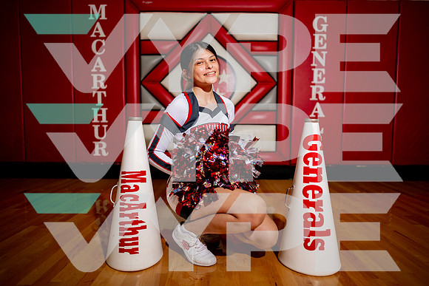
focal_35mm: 24
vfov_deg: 53.2
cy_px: 143
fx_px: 286
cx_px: 214
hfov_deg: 73.7
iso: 100
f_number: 1.4
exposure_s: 1/320
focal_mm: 24
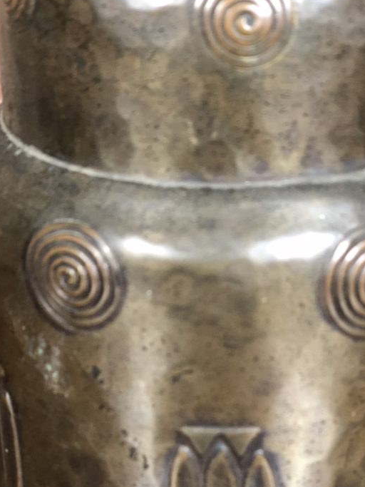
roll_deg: +0.1
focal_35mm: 78
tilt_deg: -28.5
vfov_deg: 24.8
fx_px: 1097
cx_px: 213
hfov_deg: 18.9
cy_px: 349
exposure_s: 1/20
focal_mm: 6
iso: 160
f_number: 2.4
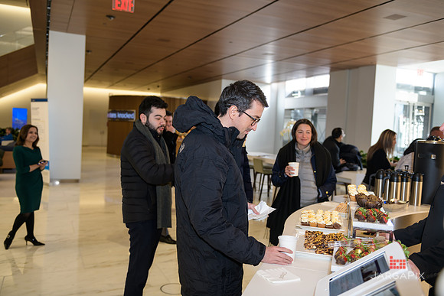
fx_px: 419
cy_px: 148
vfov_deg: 38.9
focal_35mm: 34
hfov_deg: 55.8
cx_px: 222
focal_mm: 34
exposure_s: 1/125
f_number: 3.2
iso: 400
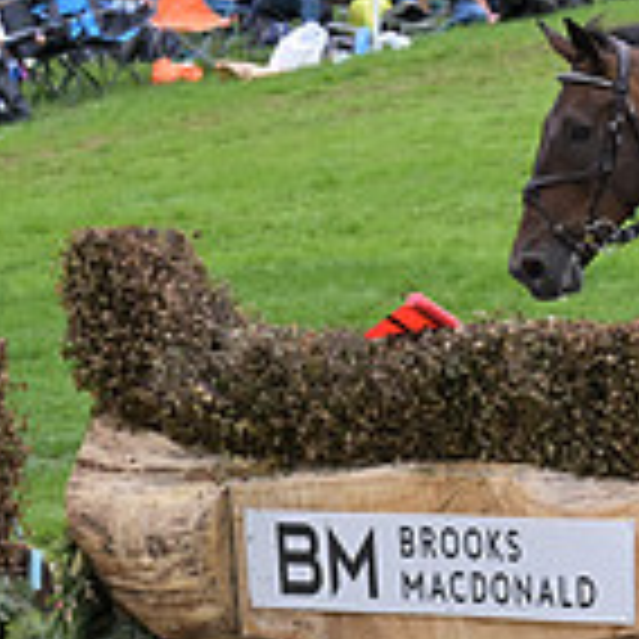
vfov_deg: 4.4
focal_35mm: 400
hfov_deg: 4.3
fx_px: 8354
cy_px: 344
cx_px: 1130
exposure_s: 1/1250
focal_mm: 115
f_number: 5.6
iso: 1250
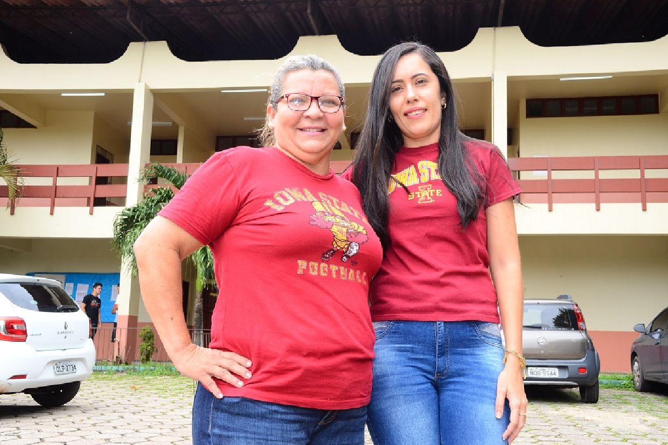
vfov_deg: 34.2
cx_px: 334
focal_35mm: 39
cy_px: 222
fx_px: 724
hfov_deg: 49.6
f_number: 9
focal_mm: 26
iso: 320
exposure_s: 1/125
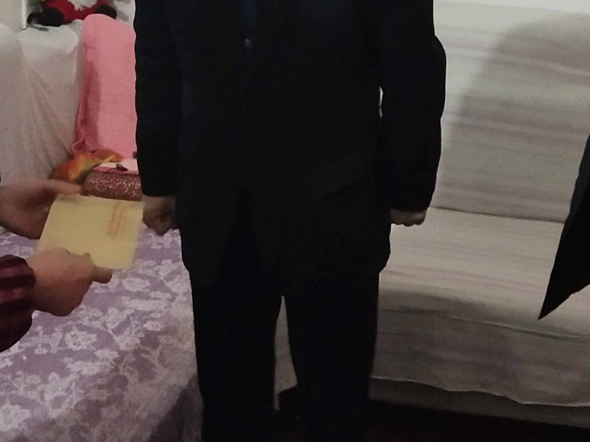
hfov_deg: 25.2
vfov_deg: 18.7
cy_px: 13
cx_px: 404
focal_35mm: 77
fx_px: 1312
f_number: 1.8
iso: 744
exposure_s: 1/25
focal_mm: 3.95
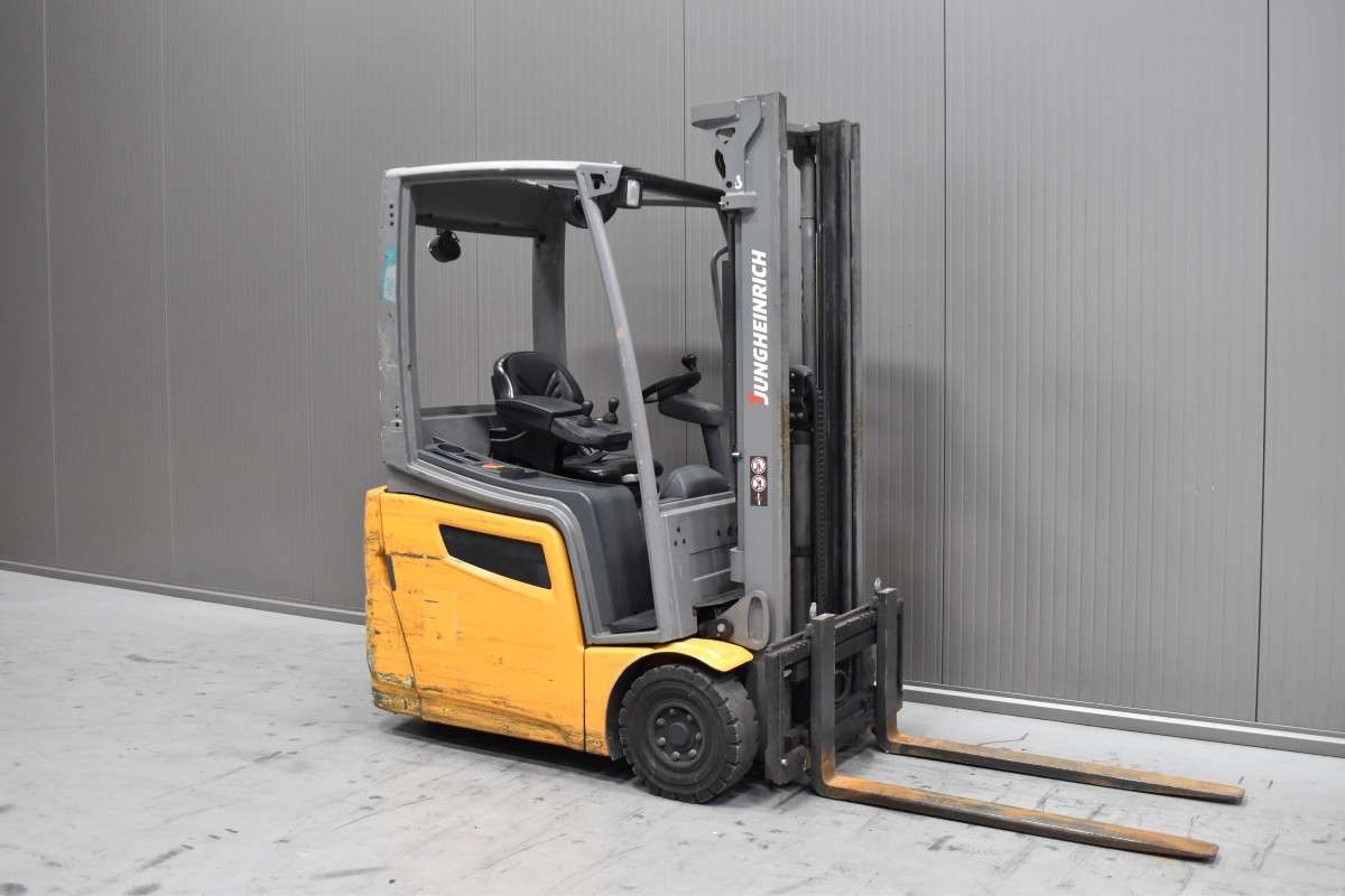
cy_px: 448
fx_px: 1289
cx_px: 672
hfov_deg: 55.1
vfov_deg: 38.4
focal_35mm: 34
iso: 1600
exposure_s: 1/40
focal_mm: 23
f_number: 5
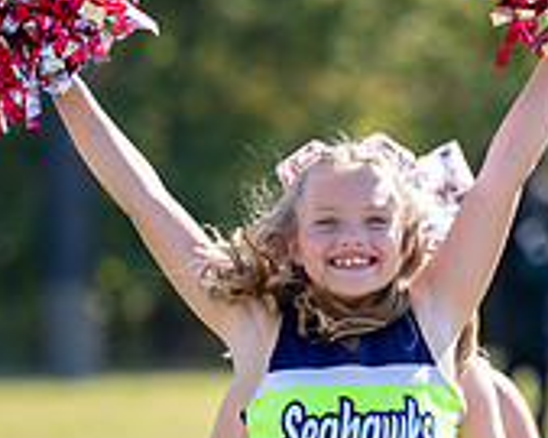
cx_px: 355
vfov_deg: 2.5
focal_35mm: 610
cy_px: 392
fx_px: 9888
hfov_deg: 3.2
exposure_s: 1/2000
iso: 200
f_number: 2.8
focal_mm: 150
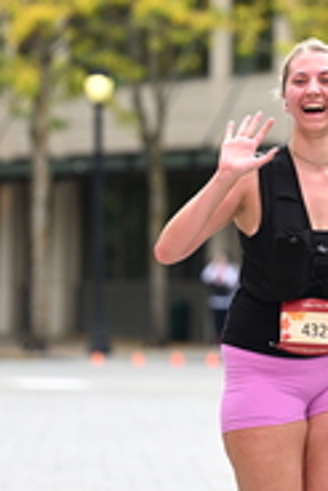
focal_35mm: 344
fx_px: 4692
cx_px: 356
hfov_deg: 4.0
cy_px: 219
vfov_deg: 6.0
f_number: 2.8
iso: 640
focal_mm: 115
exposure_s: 1/2500
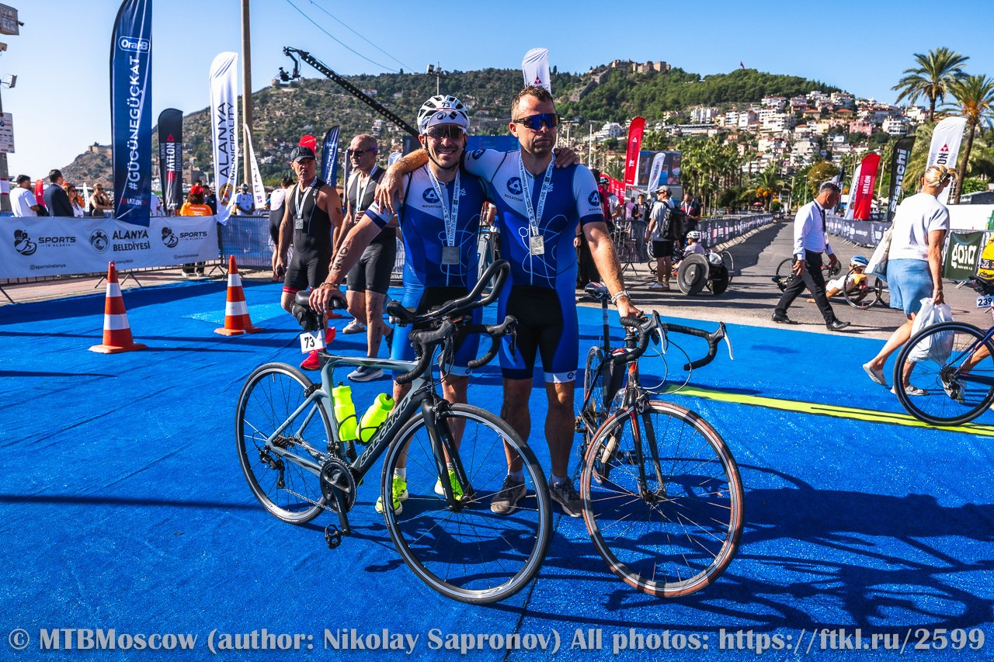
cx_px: 497
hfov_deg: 69.4
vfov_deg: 49.5
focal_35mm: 26
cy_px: 331
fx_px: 718
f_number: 7.1
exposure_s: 1/1000
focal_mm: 26
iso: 200
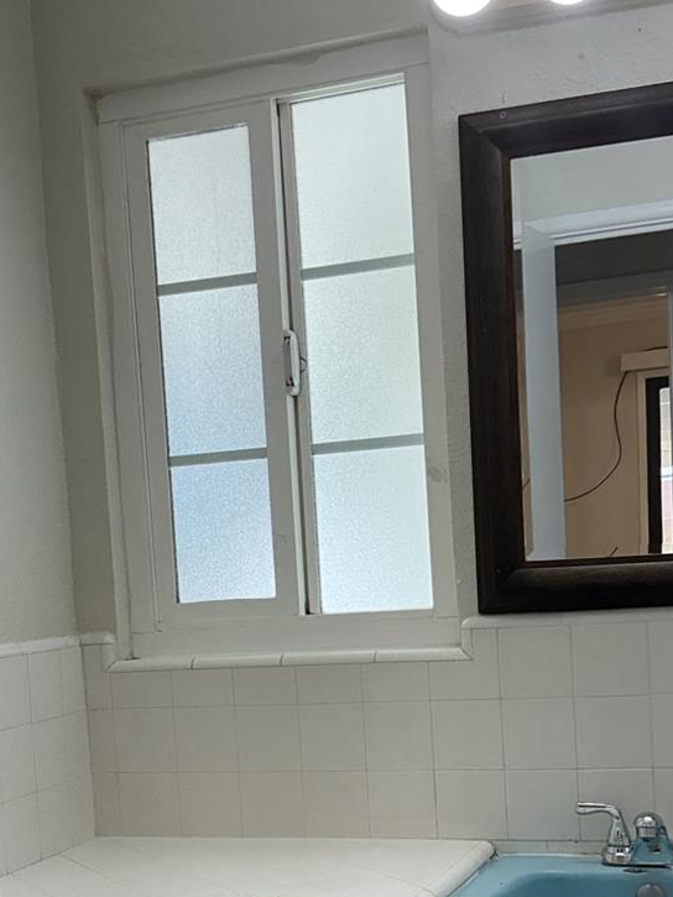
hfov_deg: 24.3
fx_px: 1555
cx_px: 244
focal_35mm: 60
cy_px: 671
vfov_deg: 31.6
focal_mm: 3
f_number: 1.8
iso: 32
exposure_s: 1/120
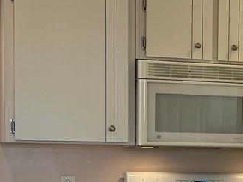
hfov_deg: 15.0
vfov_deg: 11.5
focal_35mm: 128
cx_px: 279
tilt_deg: -4.3
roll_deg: -1.2
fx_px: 899
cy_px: 190
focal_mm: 5.1
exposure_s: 1/120
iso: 64
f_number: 1.6
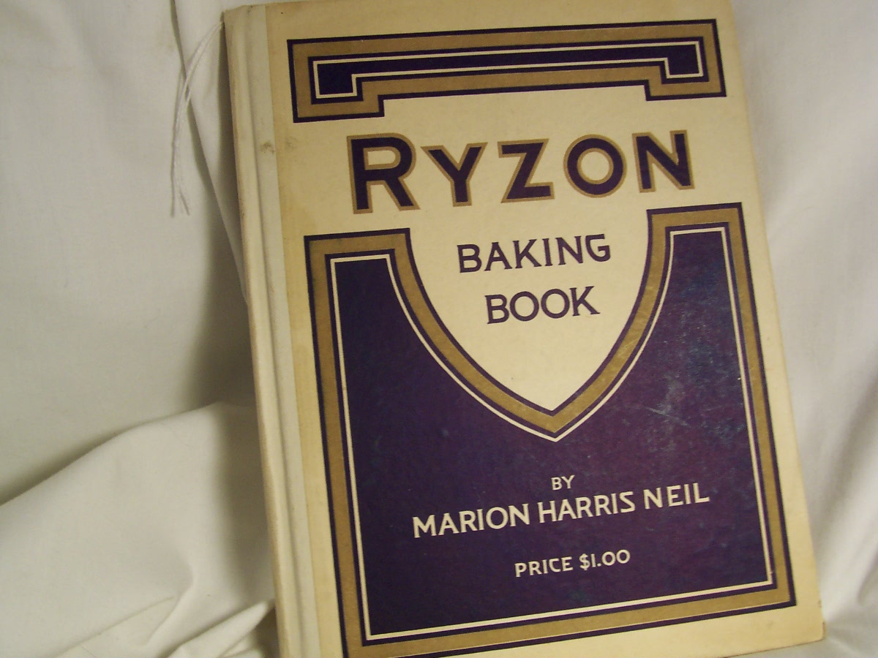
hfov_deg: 50.1
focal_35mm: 37
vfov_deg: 38.7
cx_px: 439
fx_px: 938
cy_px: 329
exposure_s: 1/180
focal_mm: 5.6
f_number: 2.8
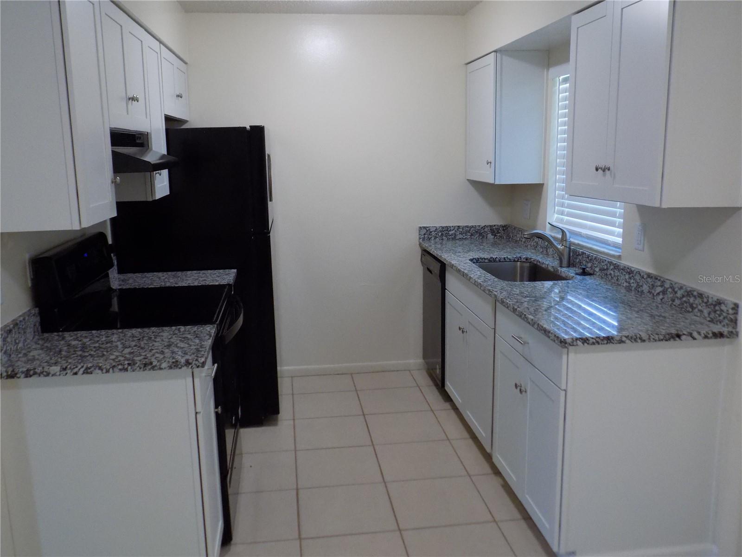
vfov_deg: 46.8
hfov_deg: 60.0
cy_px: 278
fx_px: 643
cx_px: 371
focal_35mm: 30
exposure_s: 1/30
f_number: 3.3
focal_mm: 5.3
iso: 320
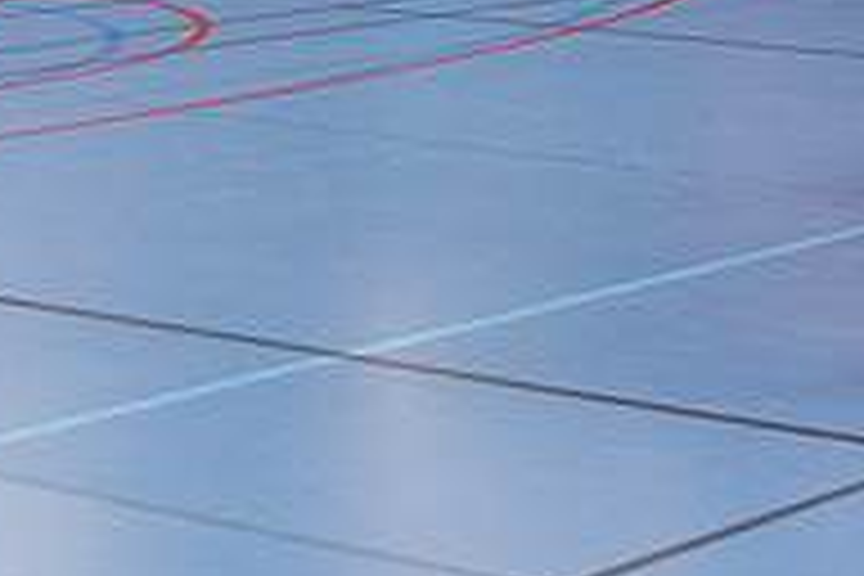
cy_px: -256
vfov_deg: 9.2
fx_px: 3480
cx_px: 1238
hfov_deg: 13.5
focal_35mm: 145
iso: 4500
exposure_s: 1/400
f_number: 3.5
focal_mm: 48
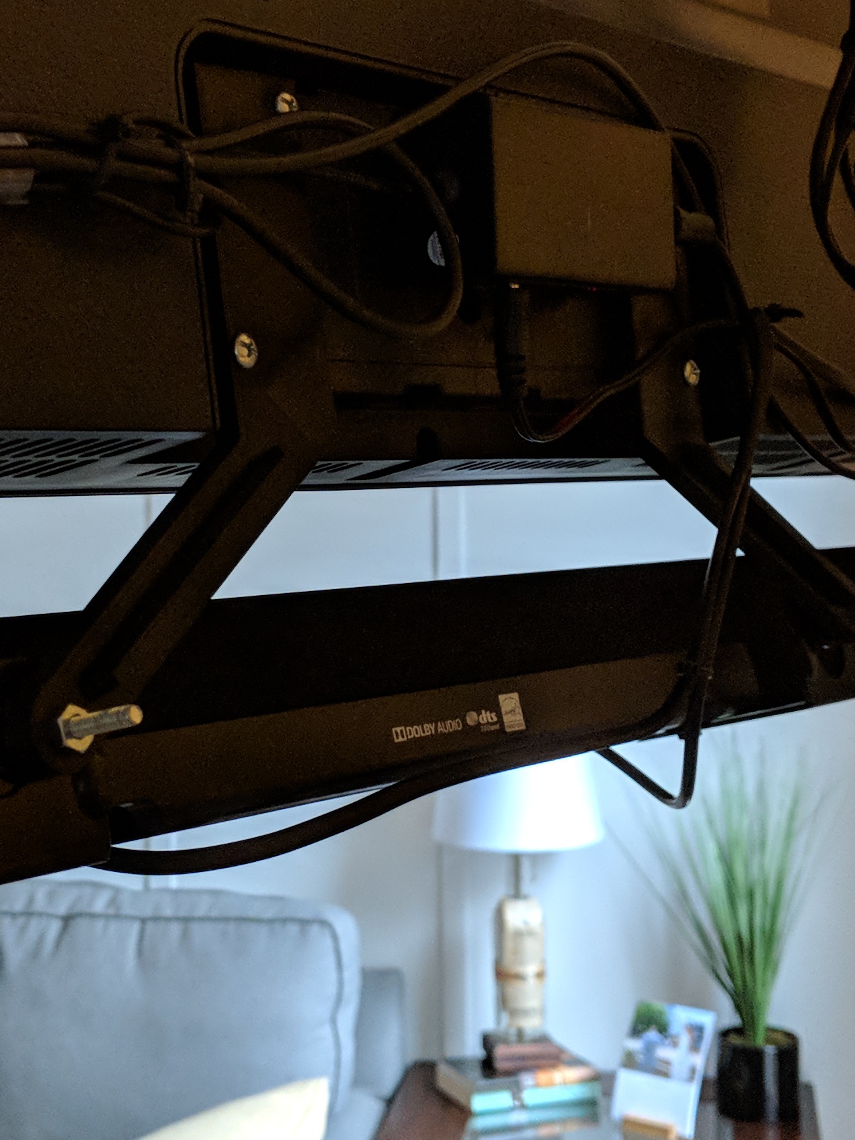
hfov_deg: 22.8
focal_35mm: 64
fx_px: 2107
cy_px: 505
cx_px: 275
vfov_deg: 30.2
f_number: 1.8
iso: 400
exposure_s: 1/30
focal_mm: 4.44
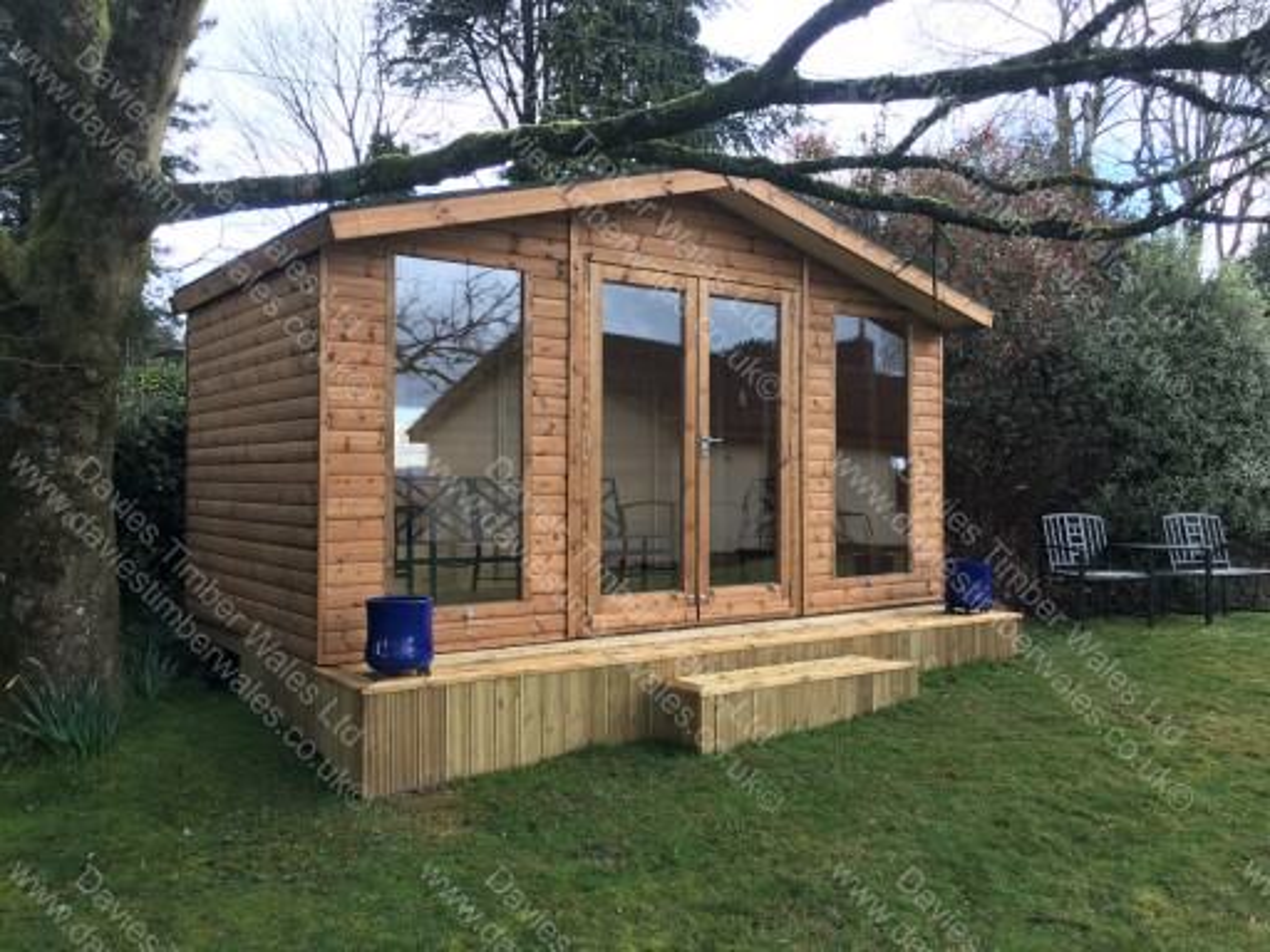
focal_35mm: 29
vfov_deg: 48.2
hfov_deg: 61.7
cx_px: 635
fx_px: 1064
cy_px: 476
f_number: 2.2
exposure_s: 1/50
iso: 25
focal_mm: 4.15
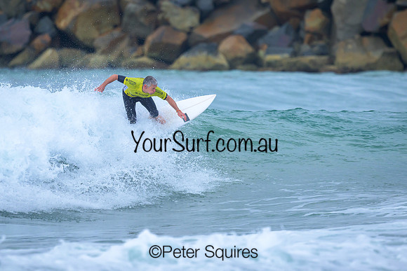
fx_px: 12437
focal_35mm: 1100
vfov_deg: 1.3
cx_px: 164
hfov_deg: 1.9
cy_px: 106
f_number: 6.3
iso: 640
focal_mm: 800
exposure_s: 1/2000
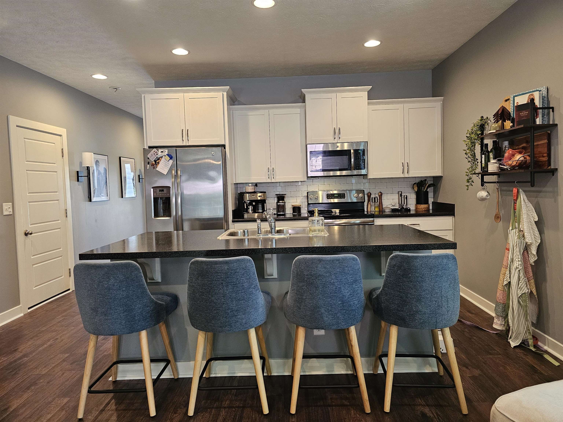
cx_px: 282
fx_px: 374
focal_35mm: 23
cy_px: 211
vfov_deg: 58.9
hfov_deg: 73.9
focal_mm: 6.3
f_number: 1.7
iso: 400
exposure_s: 1/120
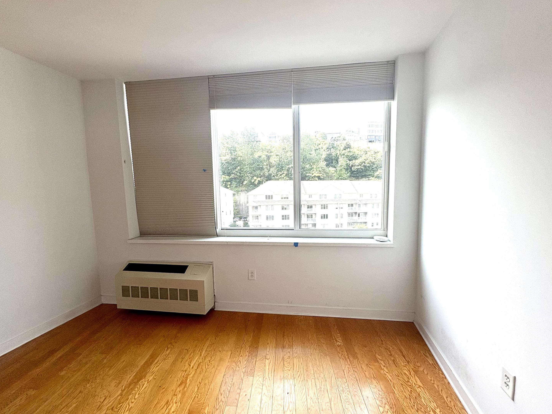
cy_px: 211
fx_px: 239
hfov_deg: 98.2
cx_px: 282
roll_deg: +1.7
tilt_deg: -5.4
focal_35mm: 15
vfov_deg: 81.7
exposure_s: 1/552
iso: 64
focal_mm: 2.22
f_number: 2.2
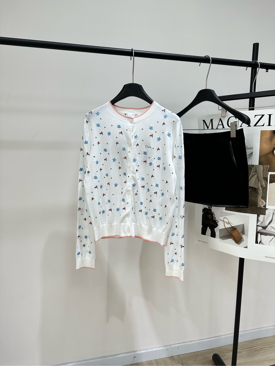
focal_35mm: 24
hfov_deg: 56.8
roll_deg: -0.5
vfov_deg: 71.6
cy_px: 183
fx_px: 254
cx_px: 138
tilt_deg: -7.8
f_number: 1.78
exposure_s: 1/221
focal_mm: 6.86
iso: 80
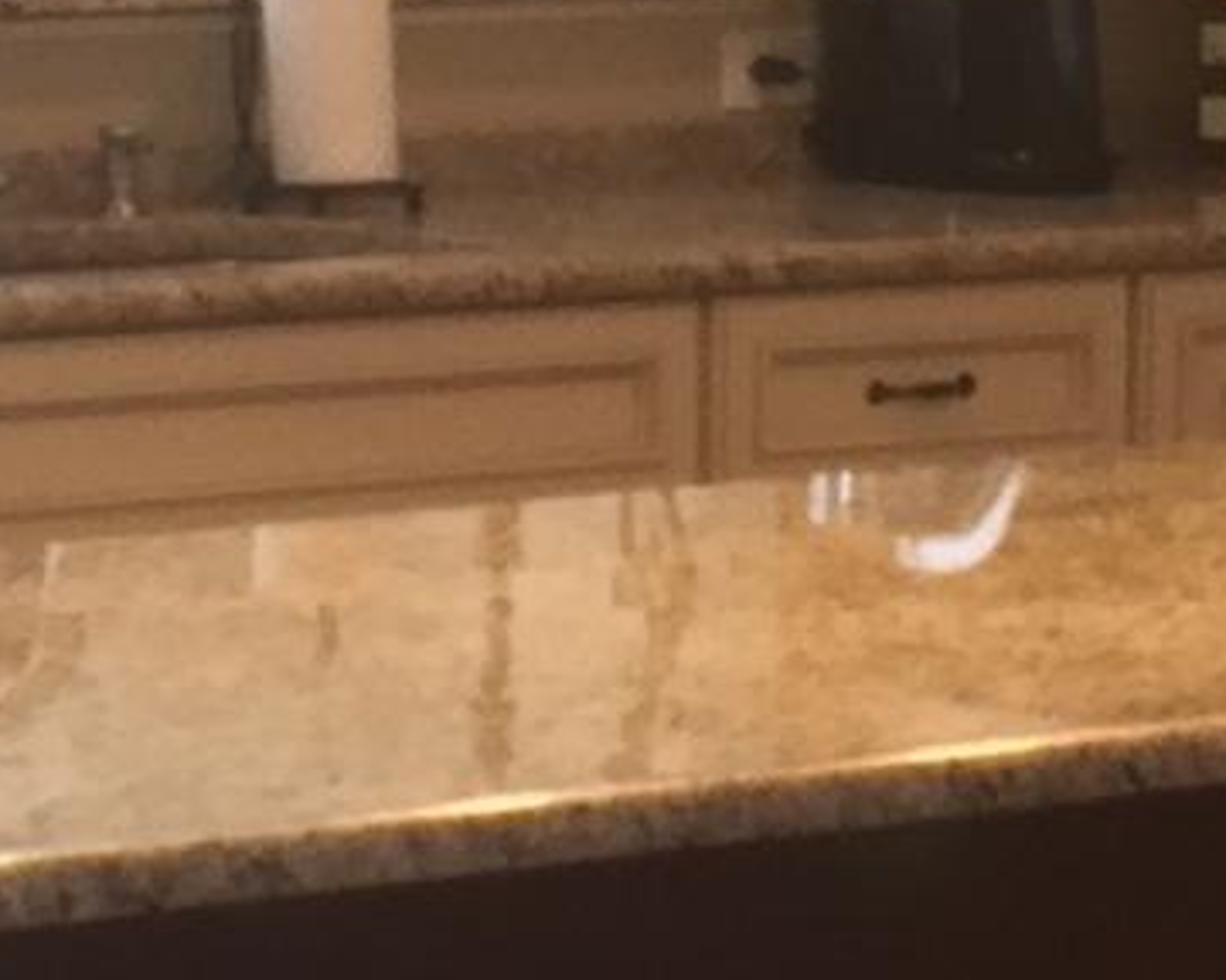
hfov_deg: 8.2
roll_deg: +0.2
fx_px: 8563
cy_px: 187
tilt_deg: -4.0
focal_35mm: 236
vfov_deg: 6.5
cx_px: 766
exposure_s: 1/30
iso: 50
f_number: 2.2
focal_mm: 4.15
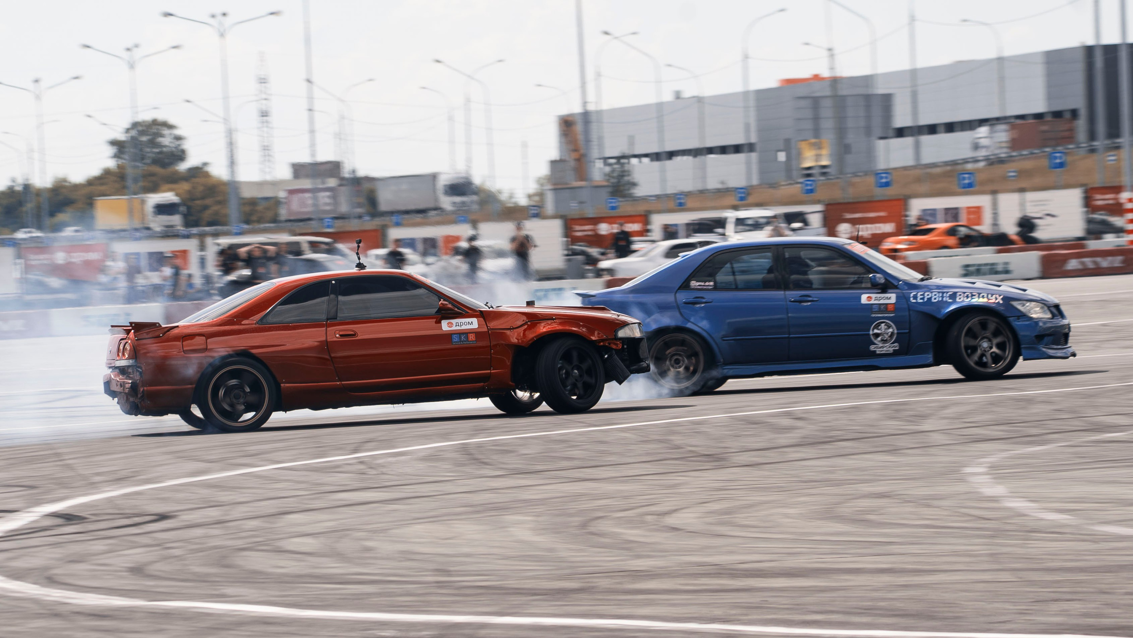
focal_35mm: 238
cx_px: 566
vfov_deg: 5.1
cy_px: 334
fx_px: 7146
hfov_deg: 9.1
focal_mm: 130
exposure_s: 1/125
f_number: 10
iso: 100
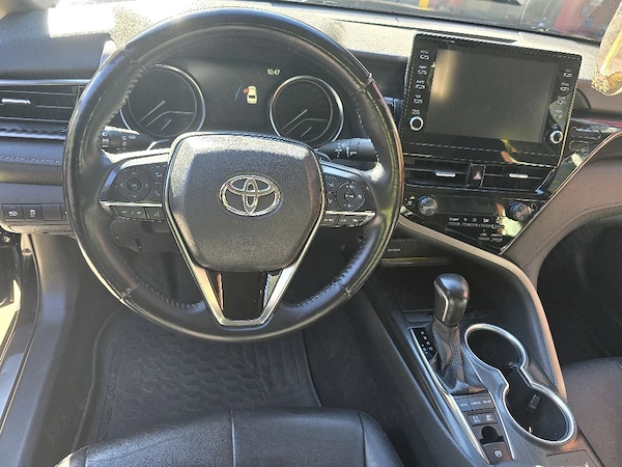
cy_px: 234
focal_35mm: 23
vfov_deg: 58.9
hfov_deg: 73.9
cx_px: 311
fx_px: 413
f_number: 1.7
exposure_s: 1/182
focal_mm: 6.3
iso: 100
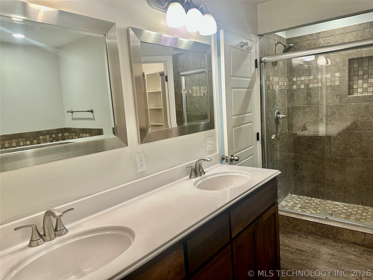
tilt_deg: -7.7
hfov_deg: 71.6
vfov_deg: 56.8
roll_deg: +3.9
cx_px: 186
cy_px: 140
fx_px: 259
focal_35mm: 24
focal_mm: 6.86
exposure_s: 1/120
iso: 125
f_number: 1.78
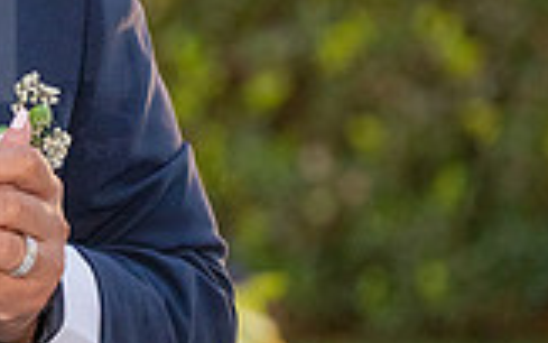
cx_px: -269
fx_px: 6484
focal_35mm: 434
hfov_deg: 4.8
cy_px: 22
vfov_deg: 3.0
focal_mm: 120
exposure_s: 1/200
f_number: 4
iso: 1600
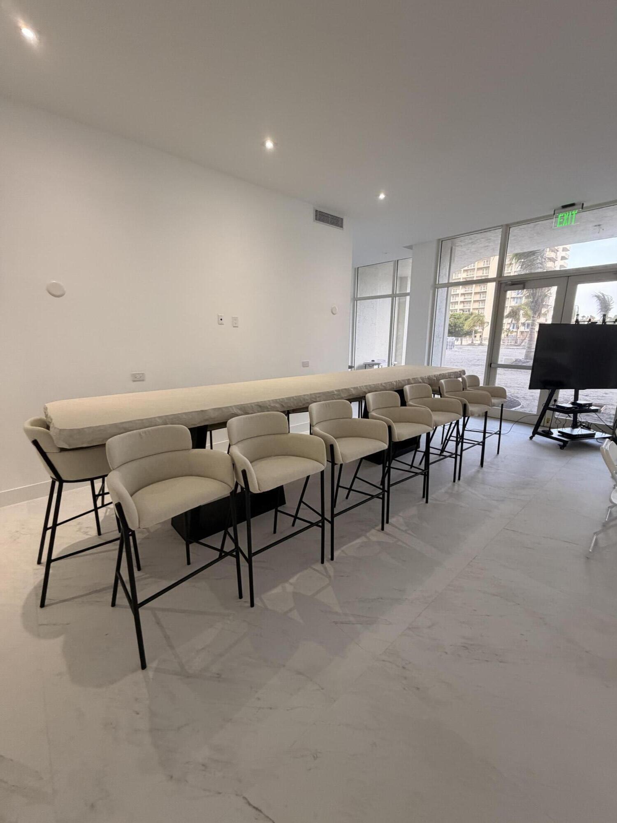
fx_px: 333
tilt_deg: -12.7
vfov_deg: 102.1
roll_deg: +0.0
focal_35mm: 14
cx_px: 308
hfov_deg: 85.7
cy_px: 412
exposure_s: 1/120
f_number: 2.2
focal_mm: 2.22
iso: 250
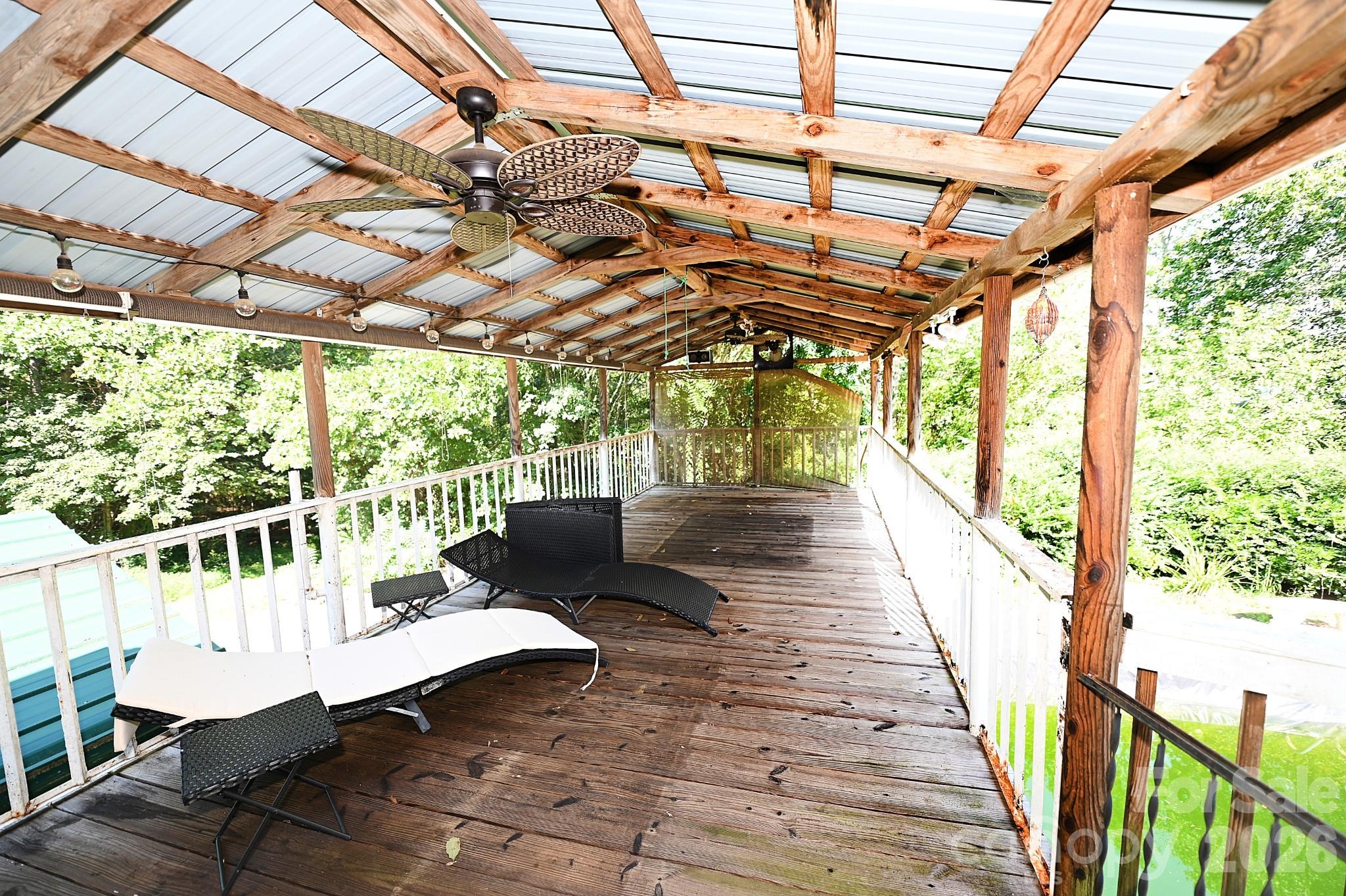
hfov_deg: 104.3
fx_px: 523
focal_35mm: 14
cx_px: 673
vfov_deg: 81.1
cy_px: 448
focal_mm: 14
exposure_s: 1/80
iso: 100
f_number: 2.8
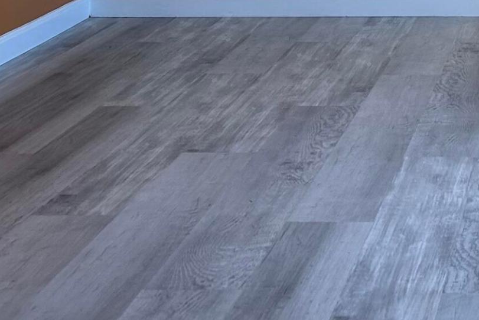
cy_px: -318
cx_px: 566
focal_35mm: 96
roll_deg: +0.6
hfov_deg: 20.0
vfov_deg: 12.5
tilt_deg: +4.0
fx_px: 1277
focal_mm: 5.7
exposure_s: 1/123
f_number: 1.5
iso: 64
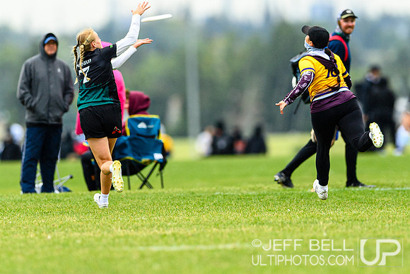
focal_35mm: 986
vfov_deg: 1.4
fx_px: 11235
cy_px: 108
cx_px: 215
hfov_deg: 2.1
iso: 250
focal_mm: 400
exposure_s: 1/1250
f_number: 3.2
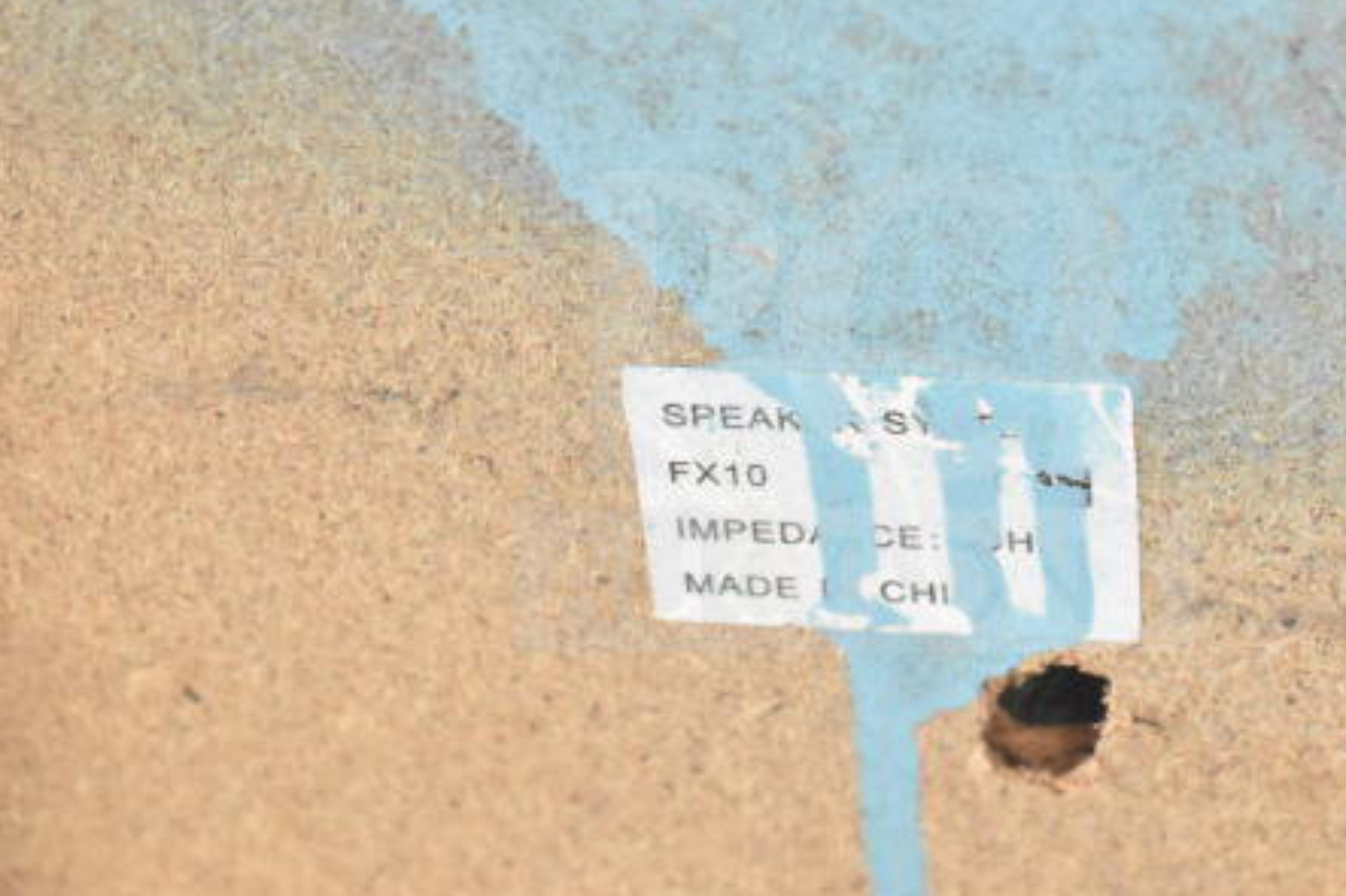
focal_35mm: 114
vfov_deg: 12.0
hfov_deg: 18.0
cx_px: 854
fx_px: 4249
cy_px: 412
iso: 5600
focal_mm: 55
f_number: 5.6
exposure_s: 1/100
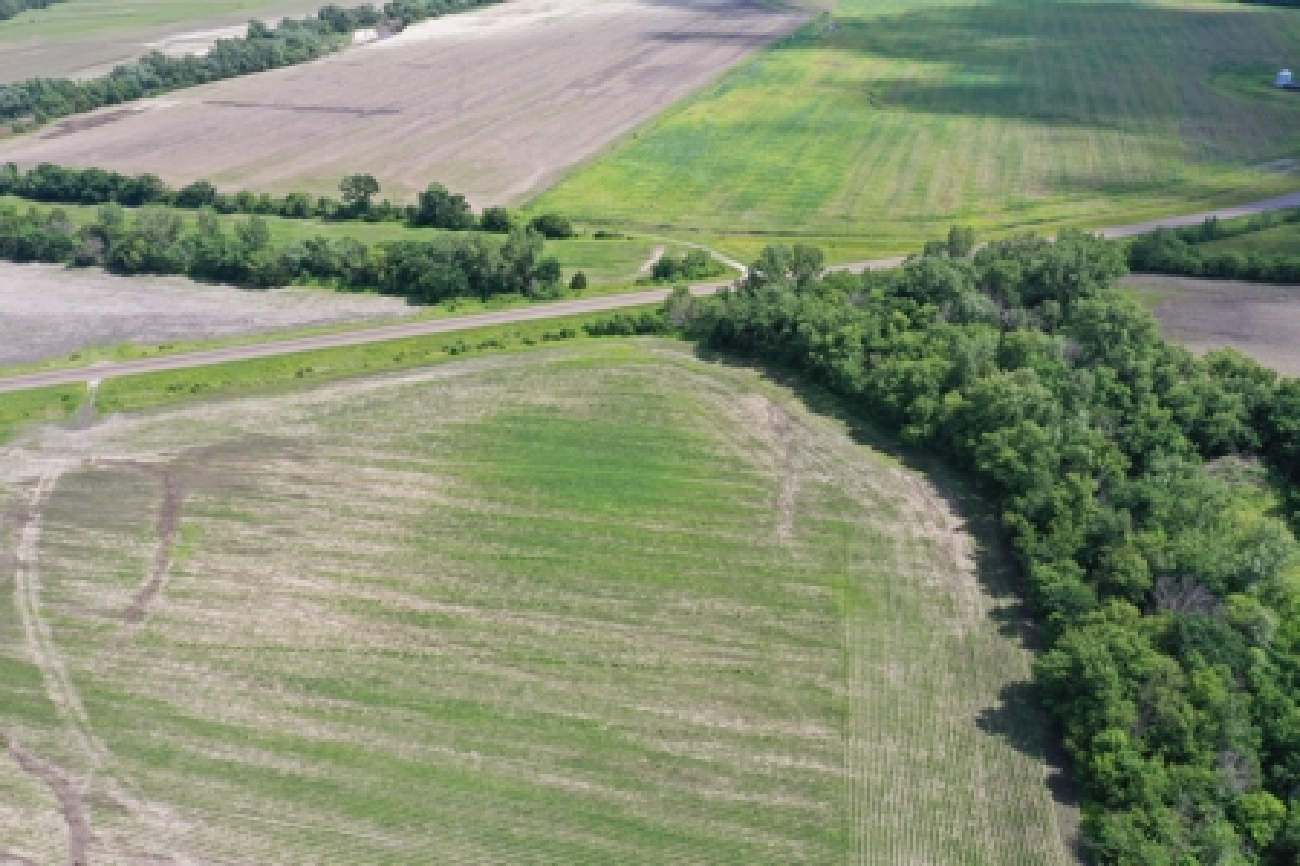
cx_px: 650
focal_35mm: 28
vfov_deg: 46.4
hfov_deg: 65.5
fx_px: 1011
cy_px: 433
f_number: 5.6
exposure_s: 1/320
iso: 100
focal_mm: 10.26
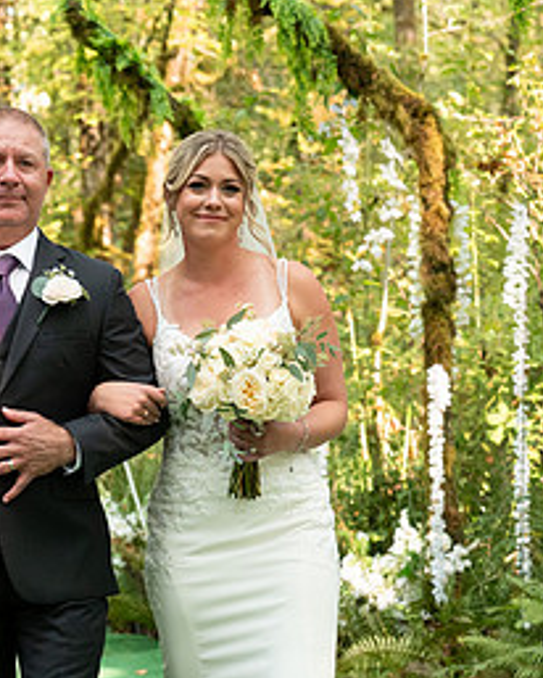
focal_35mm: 173
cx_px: 77
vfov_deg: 11.1
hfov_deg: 8.9
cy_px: 394
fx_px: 3471
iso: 1600
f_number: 4
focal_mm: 63
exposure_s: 1/400
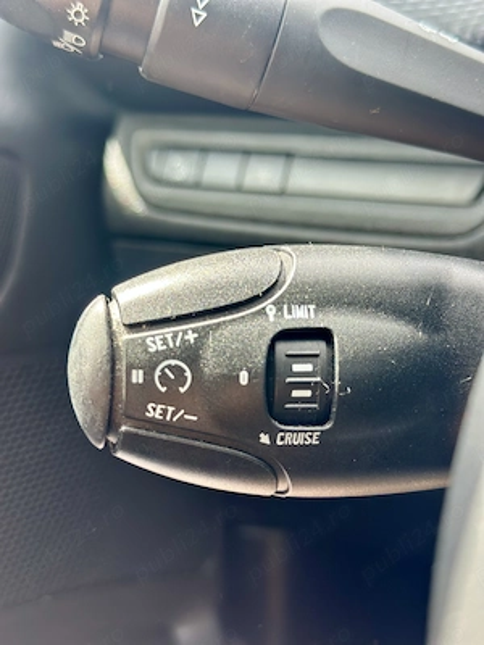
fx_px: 895
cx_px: 242
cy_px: 322
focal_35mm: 48
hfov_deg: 30.3
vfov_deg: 39.7
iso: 80
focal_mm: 6.86
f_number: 1.78
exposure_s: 1/202
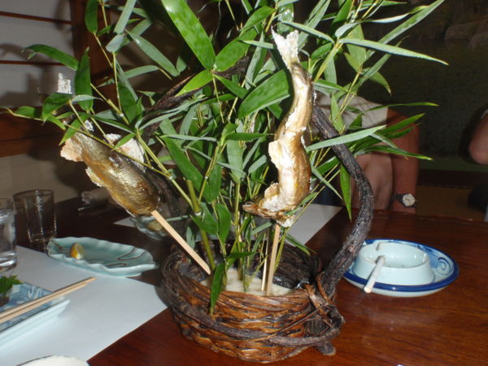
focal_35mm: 28
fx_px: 395
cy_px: 183
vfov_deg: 49.7
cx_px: 244
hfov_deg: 63.4
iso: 100
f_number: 5
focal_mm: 5
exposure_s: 1/30
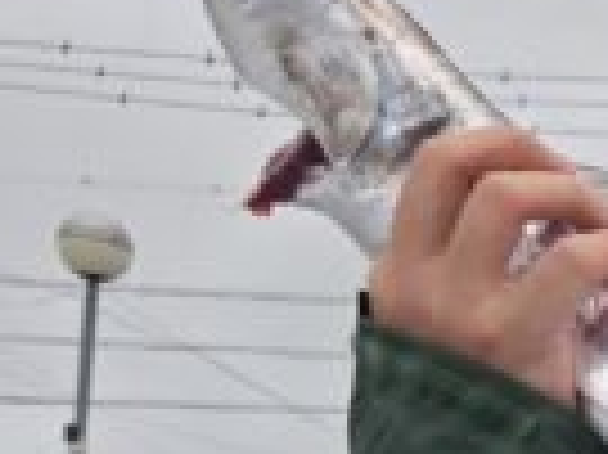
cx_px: 1081
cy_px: 868
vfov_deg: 12.2
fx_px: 1913
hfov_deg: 15.6
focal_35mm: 109
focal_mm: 5.4
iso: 80
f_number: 1.8
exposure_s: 1/2643
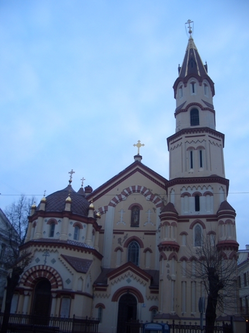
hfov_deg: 40.7
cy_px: 166
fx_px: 336
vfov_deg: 52.6
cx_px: 124
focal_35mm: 35
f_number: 2.6
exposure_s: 1/125
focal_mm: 5.8
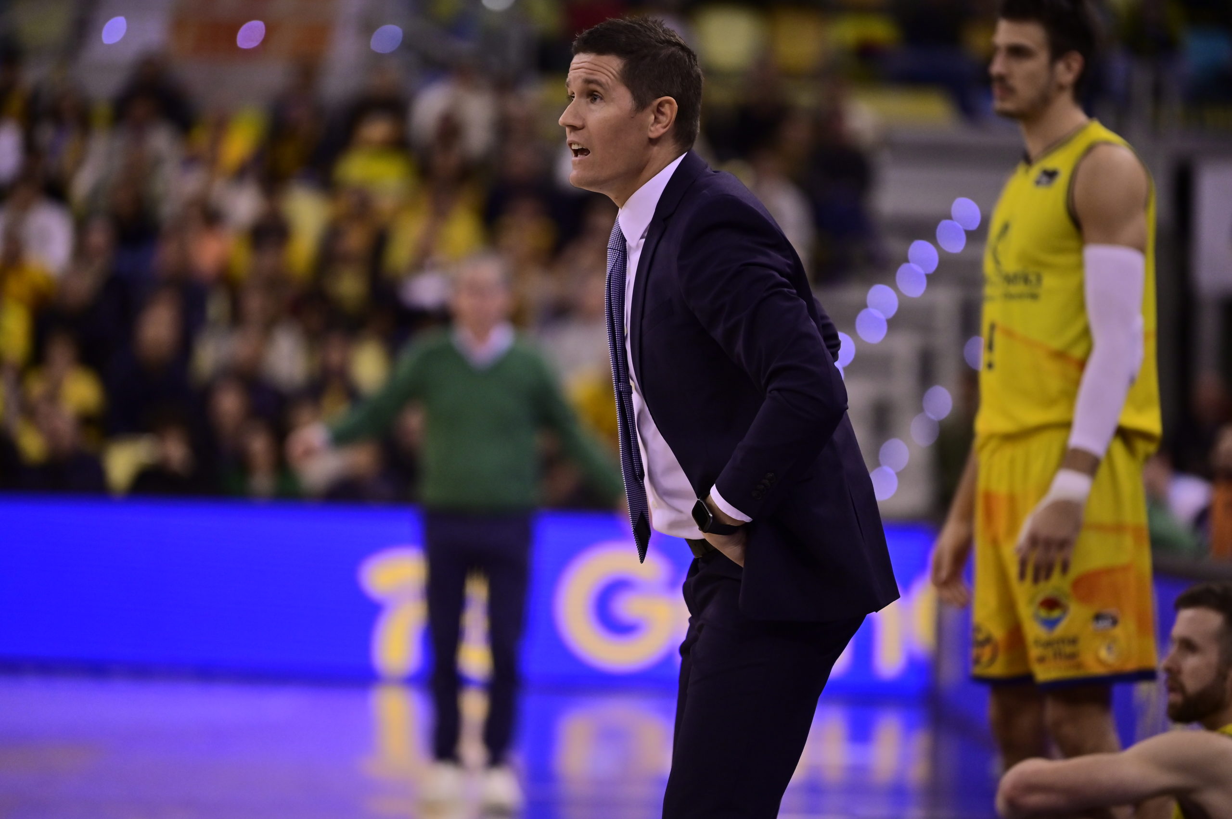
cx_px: 616
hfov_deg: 10.3
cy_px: 410
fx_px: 6839
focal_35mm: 200
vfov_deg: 6.9
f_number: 2.8
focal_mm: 200
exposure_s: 1/1000
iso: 1250
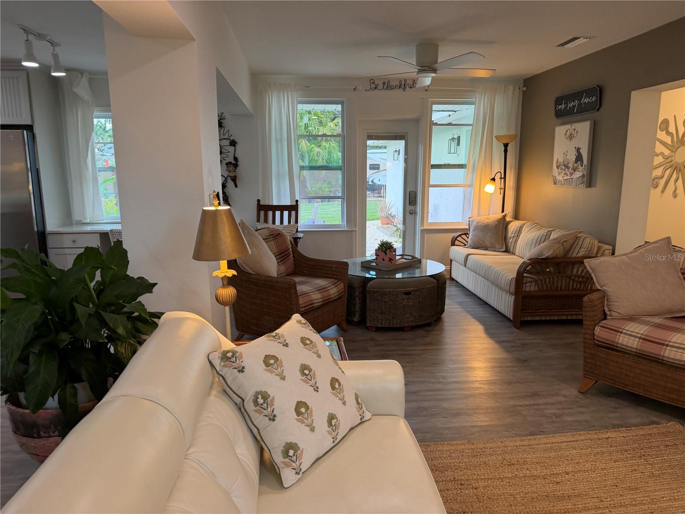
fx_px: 475
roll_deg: +0.8
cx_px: 342
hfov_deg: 71.6
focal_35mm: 24
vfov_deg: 56.8
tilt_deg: -8.1
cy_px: 257
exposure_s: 1/120
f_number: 1.78
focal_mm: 6.76
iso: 200
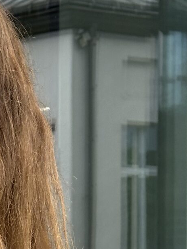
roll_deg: -0.1
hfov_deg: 7.3
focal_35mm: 199
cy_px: 348
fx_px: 1433
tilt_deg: -3.6
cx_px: -103
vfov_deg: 9.7
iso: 64
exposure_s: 1/1085
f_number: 1.78
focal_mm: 6.86
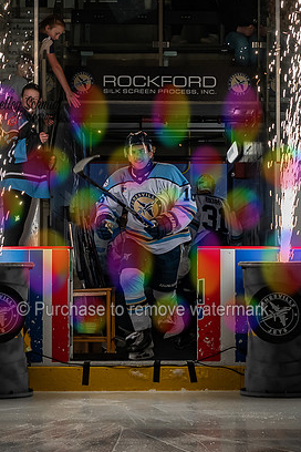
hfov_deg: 13.4
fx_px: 1279
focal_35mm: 102
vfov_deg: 20.0
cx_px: 177
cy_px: 235
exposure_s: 1/200
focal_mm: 32
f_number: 3.5
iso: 400
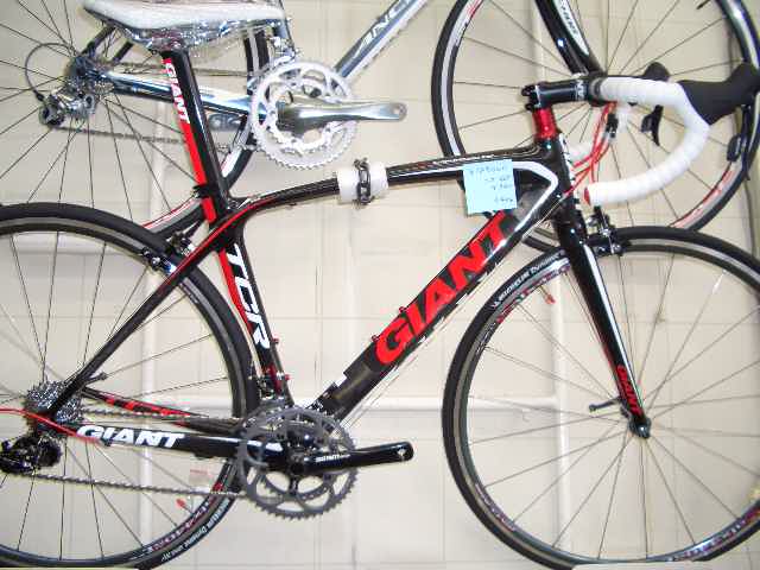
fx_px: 768
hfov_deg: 52.6
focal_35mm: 35
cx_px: 380
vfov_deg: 40.7
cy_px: 285
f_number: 2.6
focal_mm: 5.8
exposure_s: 1/60
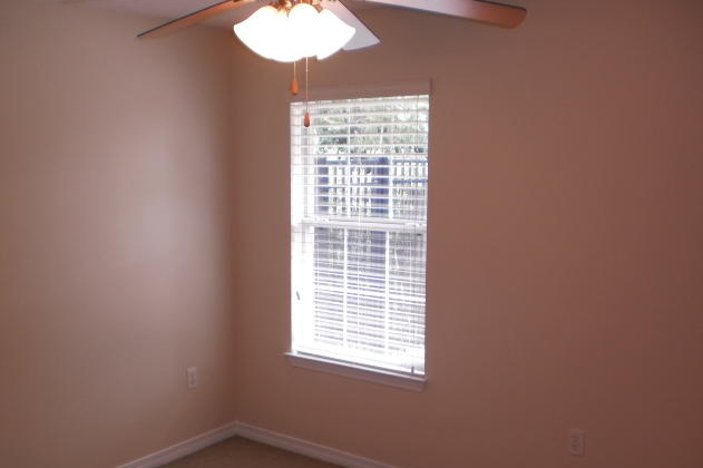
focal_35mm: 38
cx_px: 348
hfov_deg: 50.7
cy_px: 251
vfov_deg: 35.0
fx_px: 742
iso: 100
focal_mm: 6.3
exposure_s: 1/30
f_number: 3.1
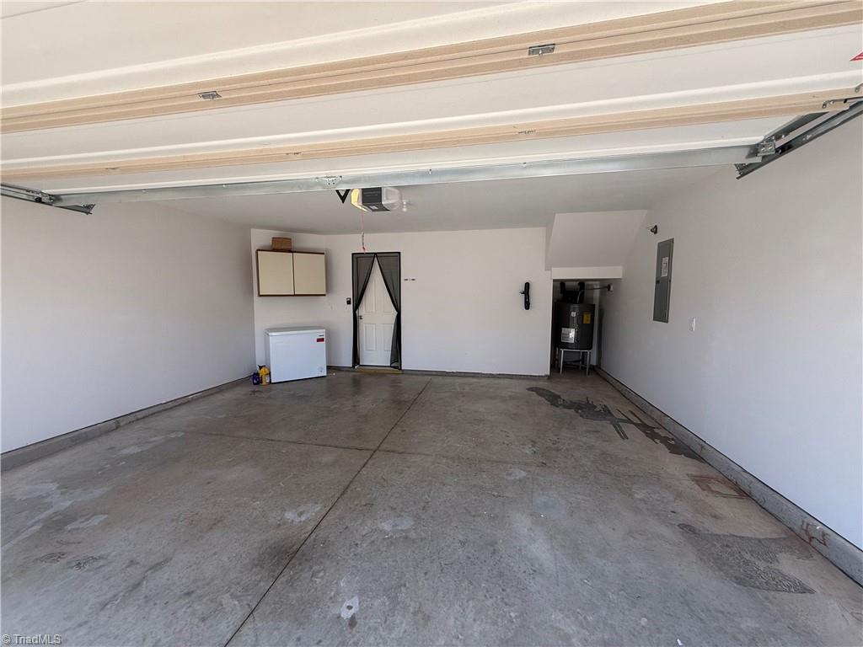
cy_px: 324
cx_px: 432
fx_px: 349
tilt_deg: -3.6
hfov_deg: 102.1
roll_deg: -0.3
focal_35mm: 14
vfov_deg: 85.7
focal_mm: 2.22
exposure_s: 1/221
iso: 50
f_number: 2.2
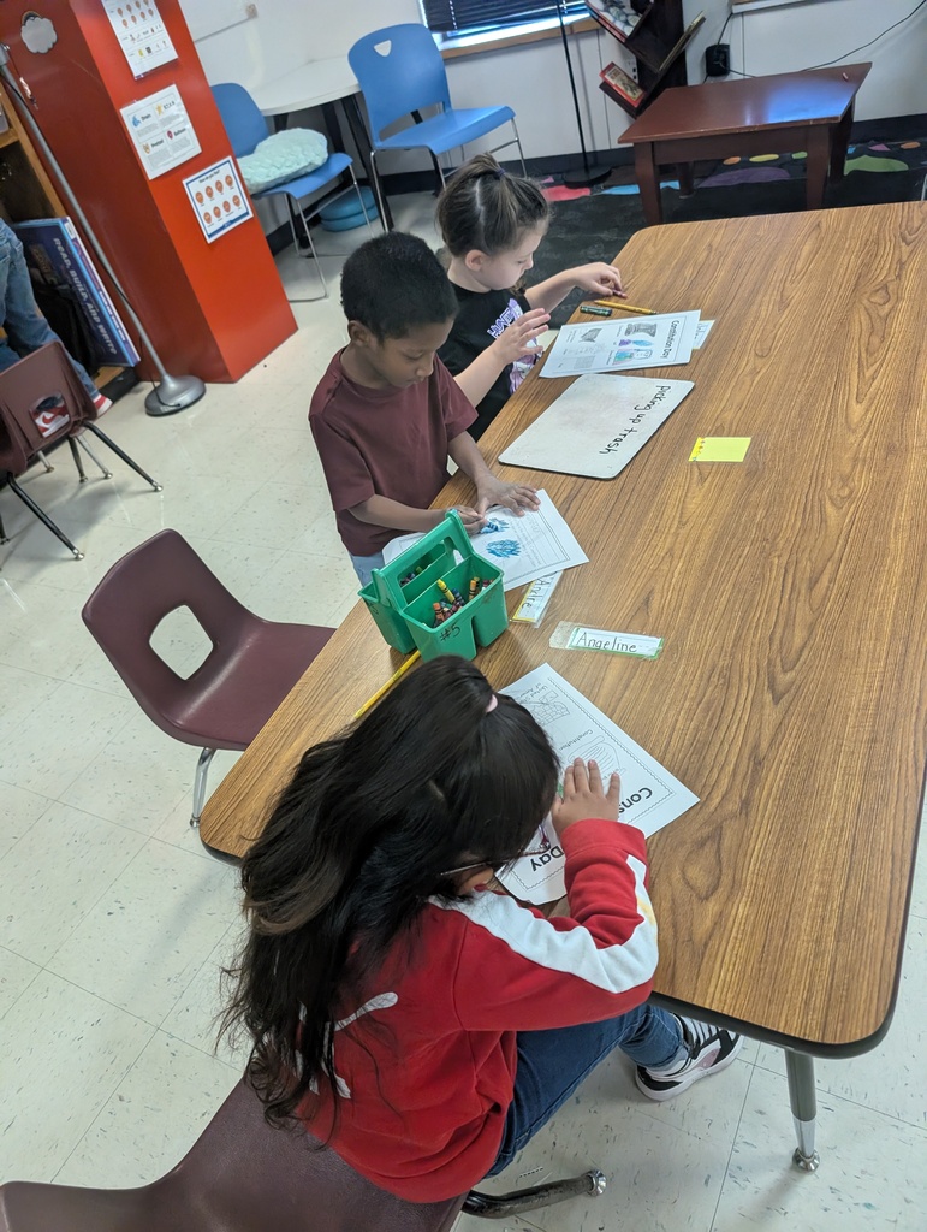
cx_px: 464
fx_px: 855
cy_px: 616
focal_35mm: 24
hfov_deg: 56.9
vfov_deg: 71.5
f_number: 1.68
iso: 1008
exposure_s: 1/120
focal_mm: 6.9
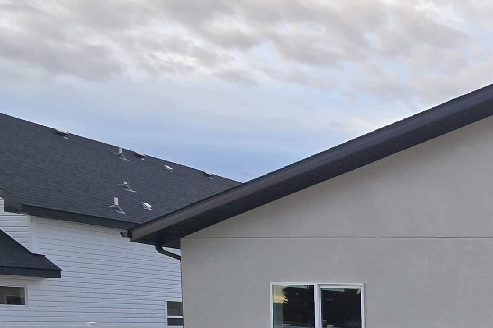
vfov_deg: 31.9
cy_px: 358
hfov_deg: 33.7
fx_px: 507
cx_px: 669
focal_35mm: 37
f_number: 2.2
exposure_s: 1/149
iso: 50
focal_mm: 2.2
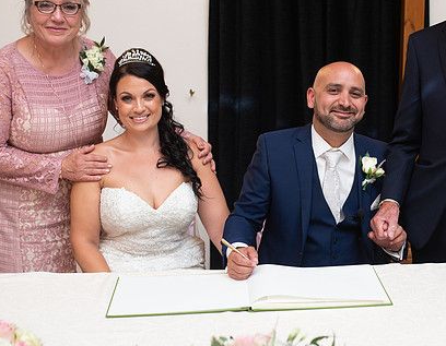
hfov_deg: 34.3
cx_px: 289
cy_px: 155
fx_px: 718
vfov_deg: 27.1
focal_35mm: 55
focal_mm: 35
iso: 500
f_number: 2.8
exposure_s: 1/100
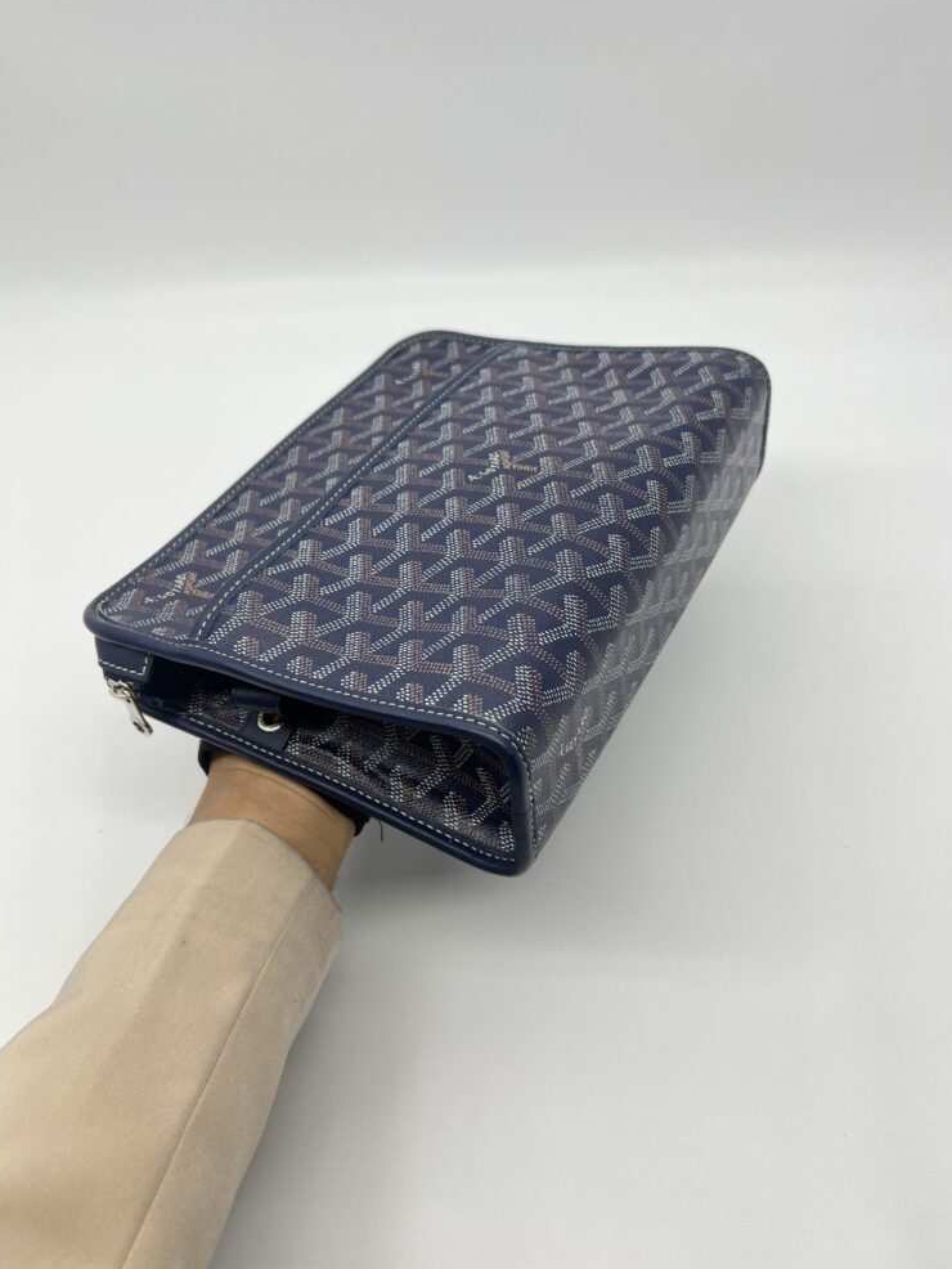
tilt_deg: -47.2
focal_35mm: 27
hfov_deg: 51.4
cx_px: 484
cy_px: 632
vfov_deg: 65.3
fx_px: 990
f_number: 1.5
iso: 32
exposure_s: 1/105
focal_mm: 5.7
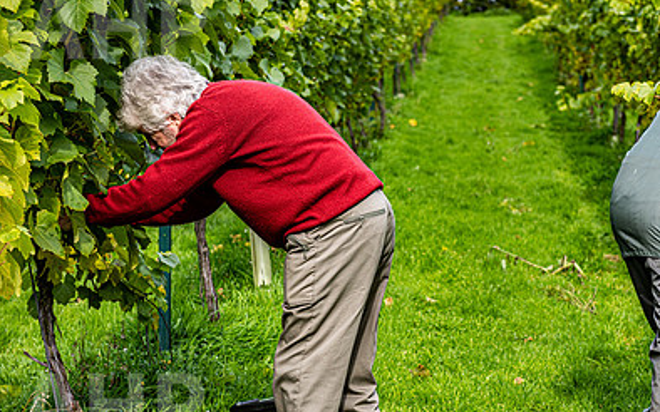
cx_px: 434
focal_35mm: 90
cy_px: 225
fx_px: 1618
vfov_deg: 14.5
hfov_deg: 23.0
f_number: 4.5
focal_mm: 60
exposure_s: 1/640
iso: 160
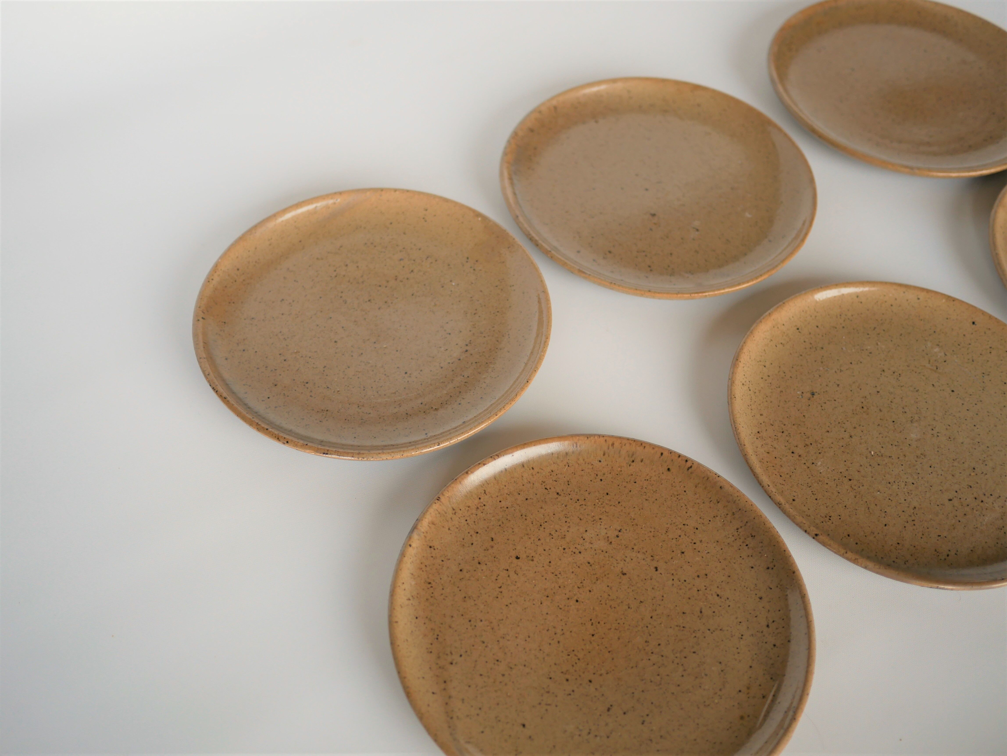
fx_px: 1164
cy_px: 378
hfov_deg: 46.8
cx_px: 504
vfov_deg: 36.0
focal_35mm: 40
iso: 200
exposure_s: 1/100
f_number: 1.7
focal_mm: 20
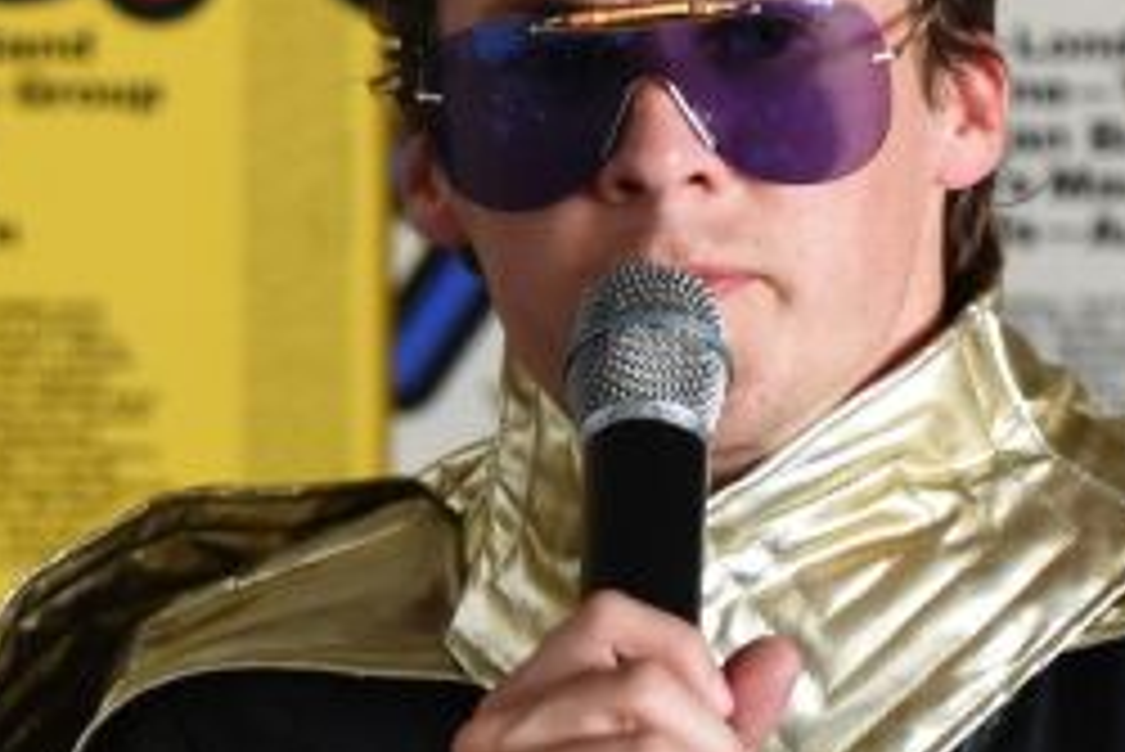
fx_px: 22512
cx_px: -212
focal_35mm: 720
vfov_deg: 1.9
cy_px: 563
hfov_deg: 2.9
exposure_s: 1/125
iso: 1100
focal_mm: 150
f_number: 3.5
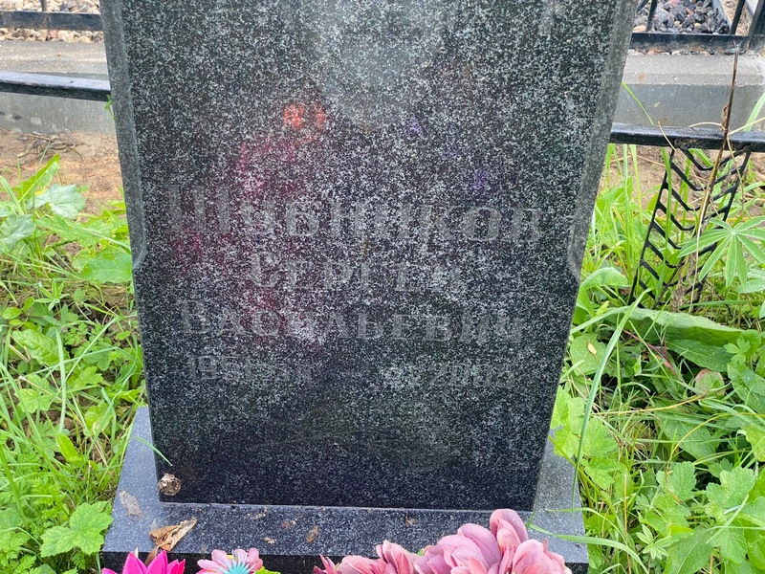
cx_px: 382
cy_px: 287
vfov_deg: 28.0
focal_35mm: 52
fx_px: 1149
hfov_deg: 36.8
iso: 80
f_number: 2
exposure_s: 1/122
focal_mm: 6
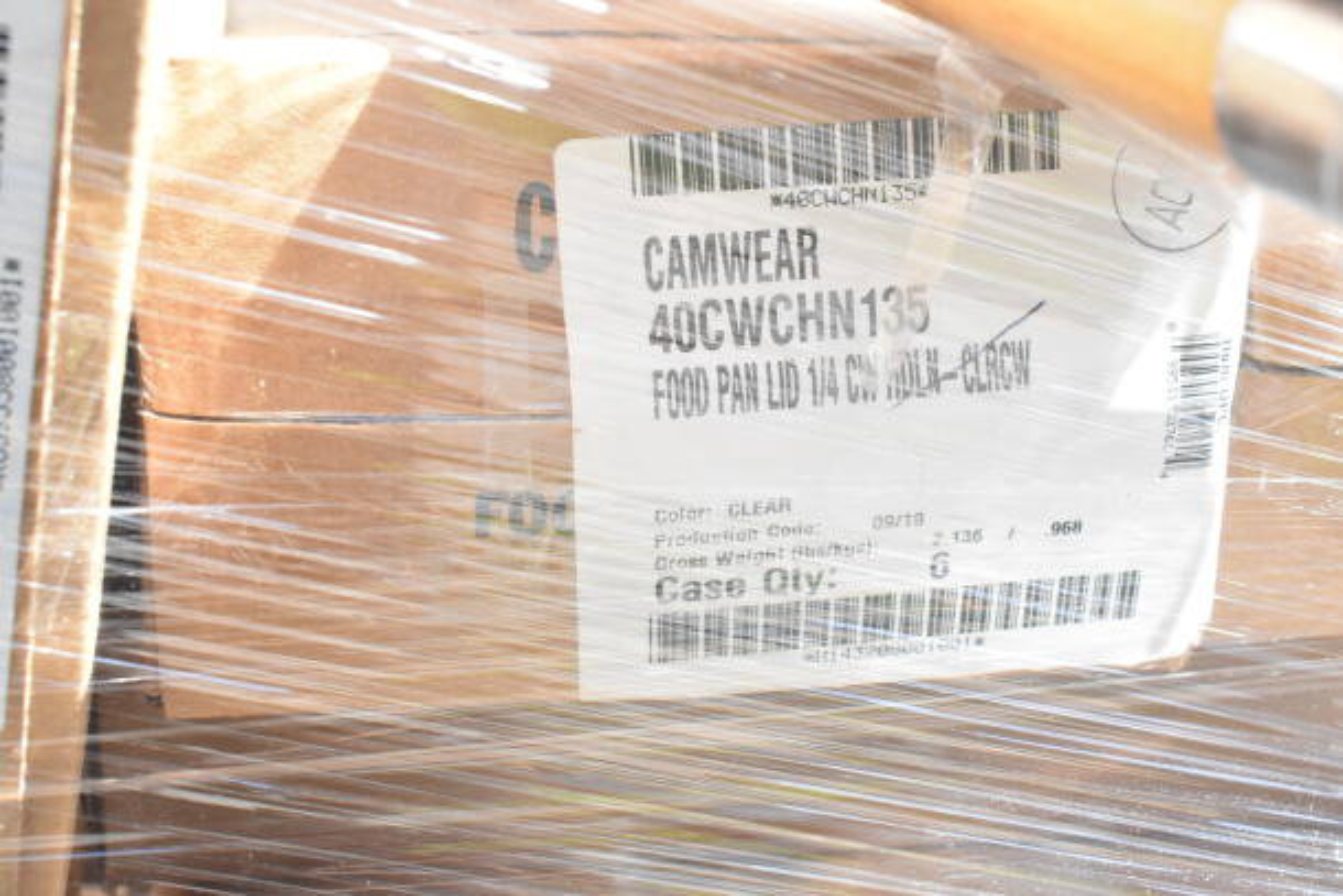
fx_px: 1735
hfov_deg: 42.3
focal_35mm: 46
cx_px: 672
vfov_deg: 29.0
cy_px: 448
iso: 1600
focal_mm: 31
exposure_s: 1/400
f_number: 10
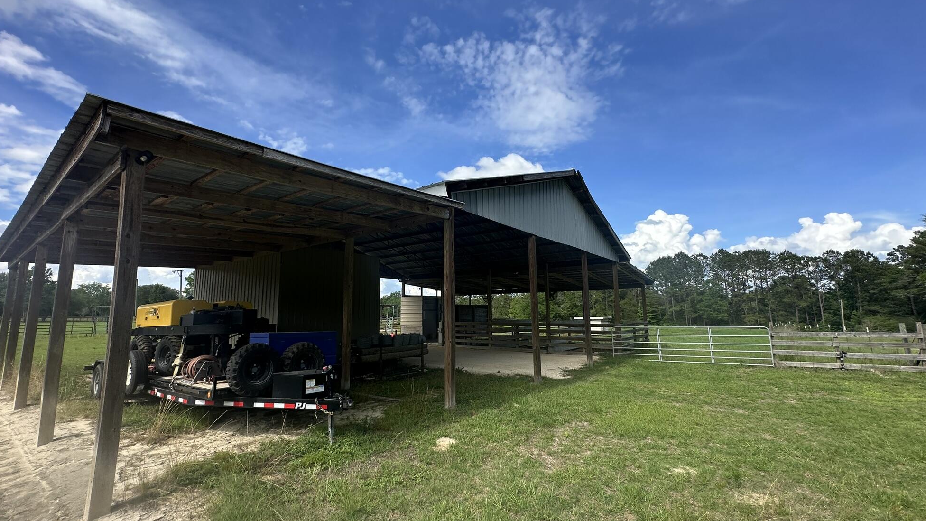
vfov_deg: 67.1
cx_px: 452
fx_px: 393
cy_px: 261
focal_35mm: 16
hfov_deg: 99.4
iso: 50
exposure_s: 1/1033
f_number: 2.2
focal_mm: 2.22
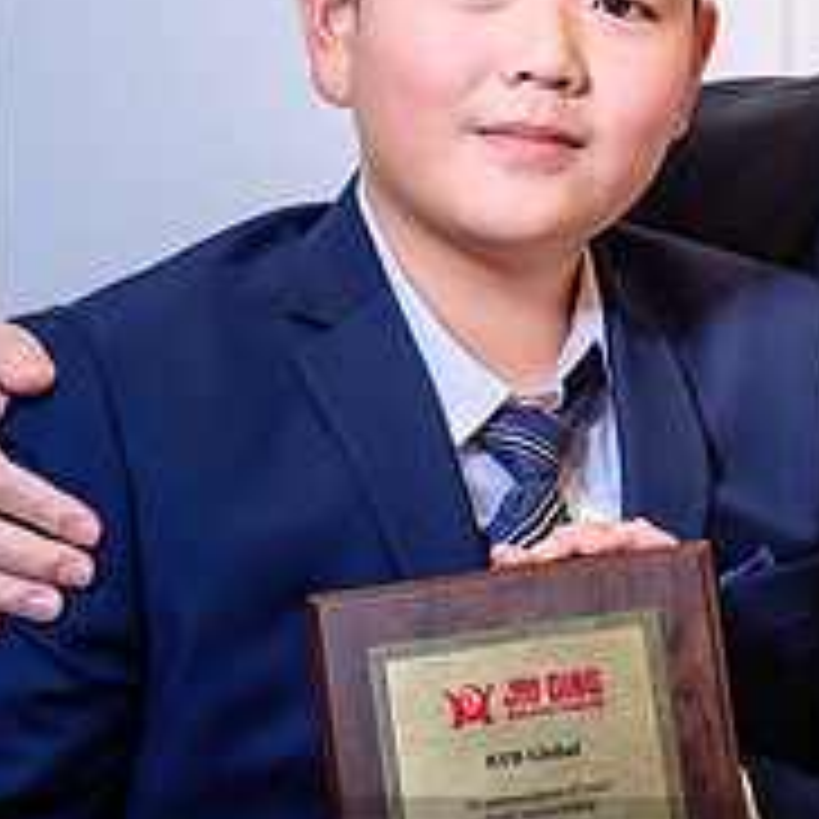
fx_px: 4524
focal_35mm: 169
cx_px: 928
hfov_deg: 10.2
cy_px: 308
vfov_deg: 10.3
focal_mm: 58
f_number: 4
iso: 1000
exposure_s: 1/125
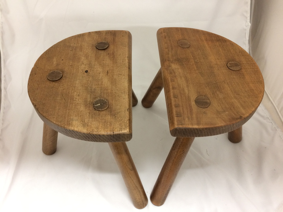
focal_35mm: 29
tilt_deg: -52.7
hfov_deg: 61.7
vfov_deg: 48.2
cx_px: 142
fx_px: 237
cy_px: 106
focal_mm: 4.15
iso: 200
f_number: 2.2
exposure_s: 1/33
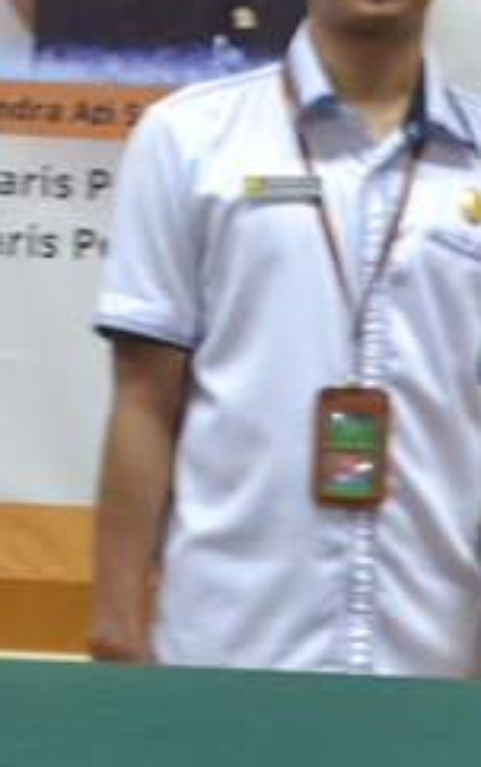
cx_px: 220
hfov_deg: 4.5
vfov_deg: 7.2
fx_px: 6114
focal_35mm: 292
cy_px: 617
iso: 1250
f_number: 5.3
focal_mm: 40
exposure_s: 1/15
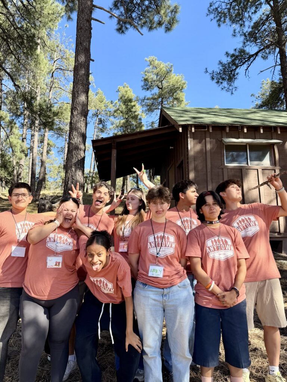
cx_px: 144
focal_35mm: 24
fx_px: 265
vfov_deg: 71.6
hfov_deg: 56.8
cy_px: 191
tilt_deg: +11.3
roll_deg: -0.3
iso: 80
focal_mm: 6.76
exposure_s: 1/1075
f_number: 1.78
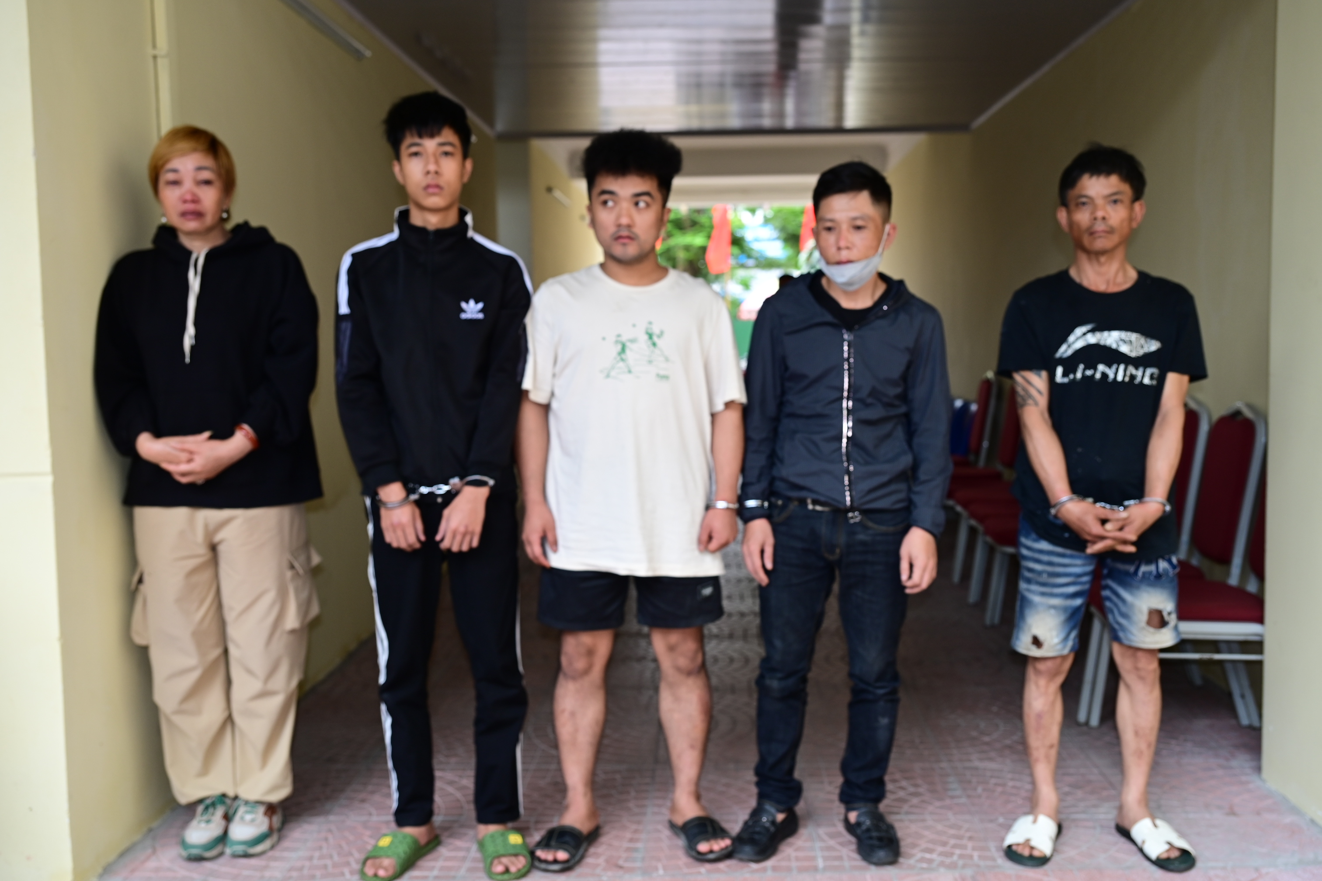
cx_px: 661
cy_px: 440
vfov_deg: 37.9
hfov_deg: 54.4
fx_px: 1285
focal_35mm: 35
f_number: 4
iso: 400
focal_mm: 35
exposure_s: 1/100
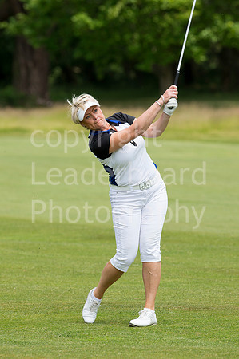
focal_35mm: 500
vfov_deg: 4.1
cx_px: 120
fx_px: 4990
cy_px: 180
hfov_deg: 2.7
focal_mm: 500
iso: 800
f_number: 10
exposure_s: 1/640
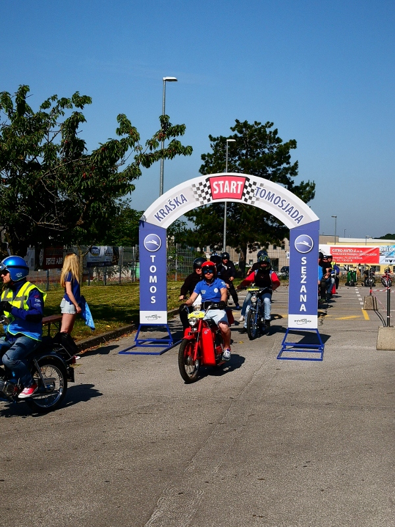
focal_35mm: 47
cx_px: 198
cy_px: 264
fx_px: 715
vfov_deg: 40.4
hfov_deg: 30.9
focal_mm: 3.95
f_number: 1.6
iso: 50
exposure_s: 1/2732
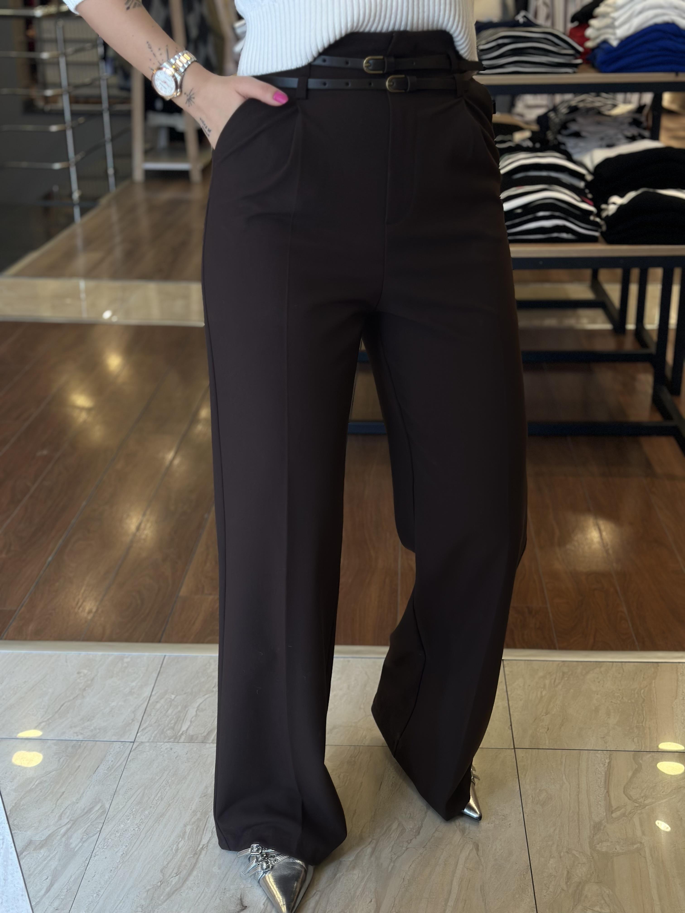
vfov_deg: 39.7
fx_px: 1266
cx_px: 342
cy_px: 456
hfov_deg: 30.3
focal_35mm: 48
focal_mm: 6.86
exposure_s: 1/145
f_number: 1.78
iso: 80
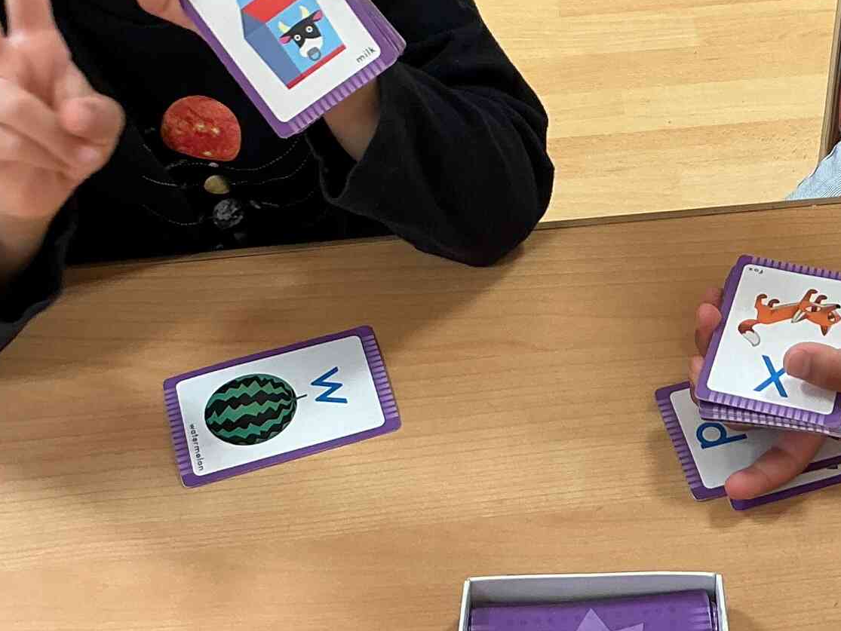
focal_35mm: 78
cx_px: 691
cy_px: 69
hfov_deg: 24.6
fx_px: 1896
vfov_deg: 18.6
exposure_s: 1/50
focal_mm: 3
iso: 40
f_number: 1.8
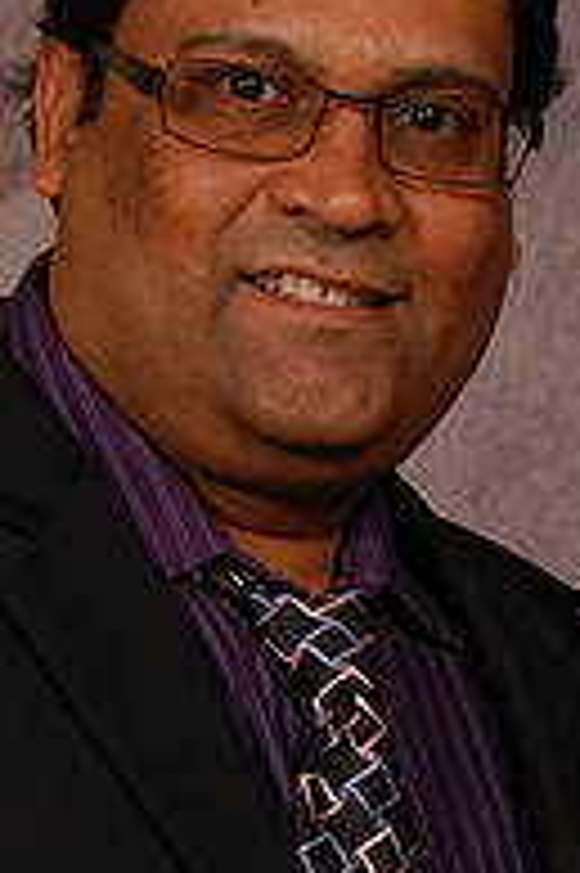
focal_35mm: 188
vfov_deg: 10.8
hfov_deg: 7.3
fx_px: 4551
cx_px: 436
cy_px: 963
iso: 400
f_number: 5.6
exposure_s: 1/200
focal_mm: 42
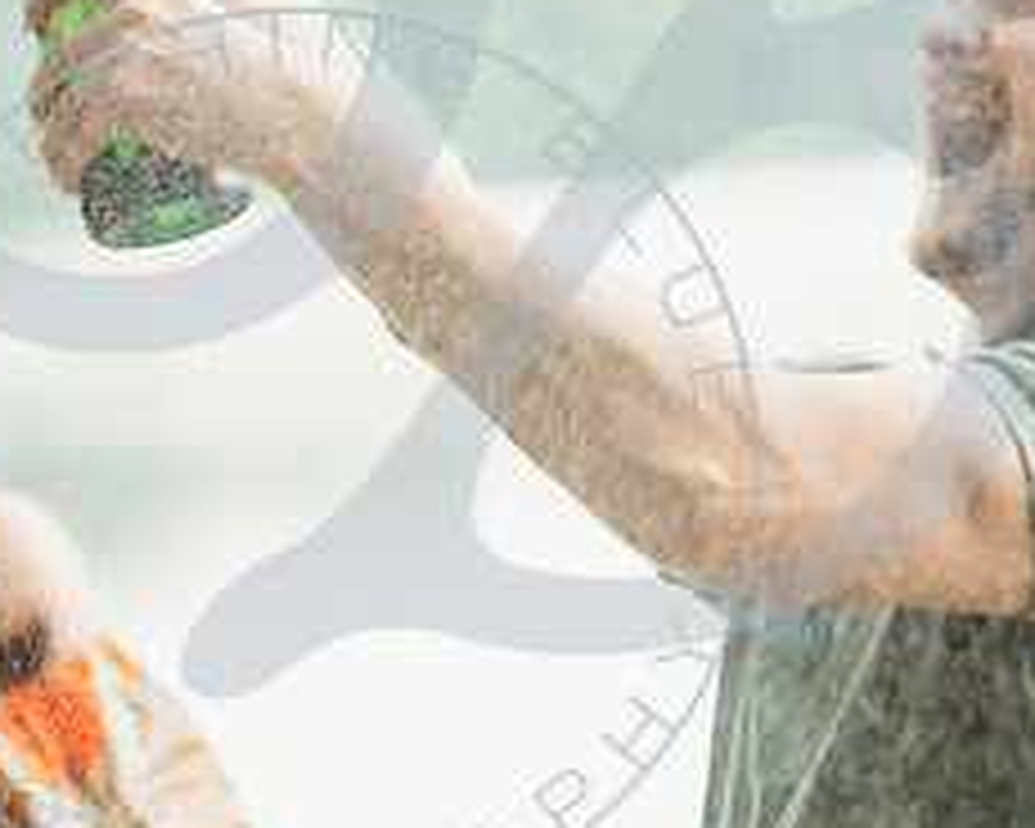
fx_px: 8424
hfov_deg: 7.0
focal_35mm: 275
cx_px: 522
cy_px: 92
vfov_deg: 5.6
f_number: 2.8
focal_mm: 116
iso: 1600
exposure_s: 1/200
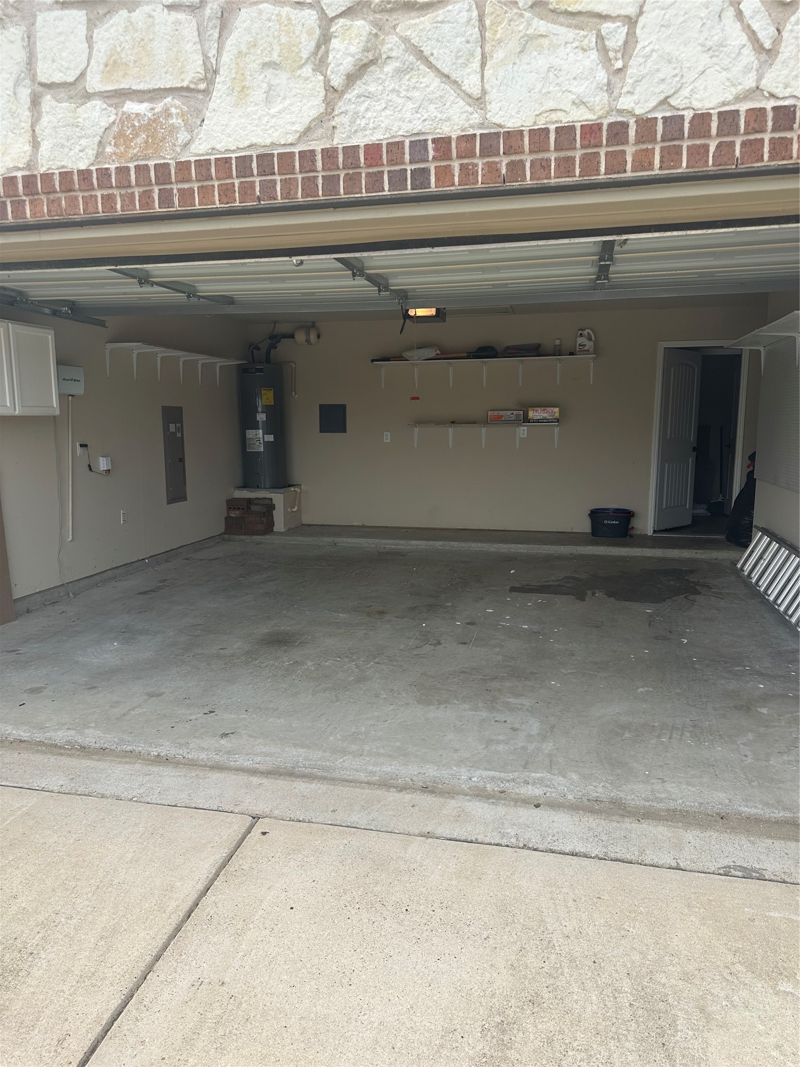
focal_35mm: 24
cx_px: 400
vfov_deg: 71.6
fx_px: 740
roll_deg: -1.2
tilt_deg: -8.5
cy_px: 534
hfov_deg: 56.8
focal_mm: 6.86
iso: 80
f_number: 1.78
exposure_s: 1/1339
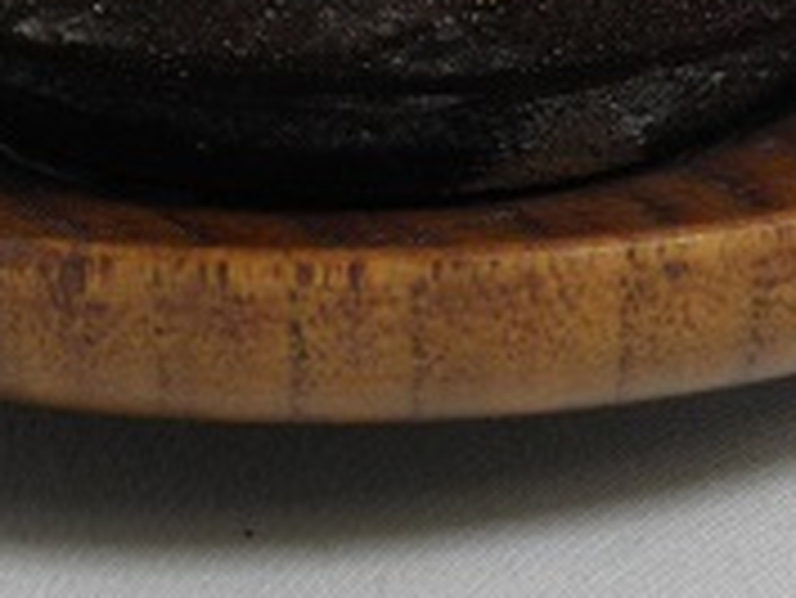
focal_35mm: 177
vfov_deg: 8.1
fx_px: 4073
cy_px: -427
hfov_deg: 11.2
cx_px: 270
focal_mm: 8.87
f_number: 3.5
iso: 125
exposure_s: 1/50
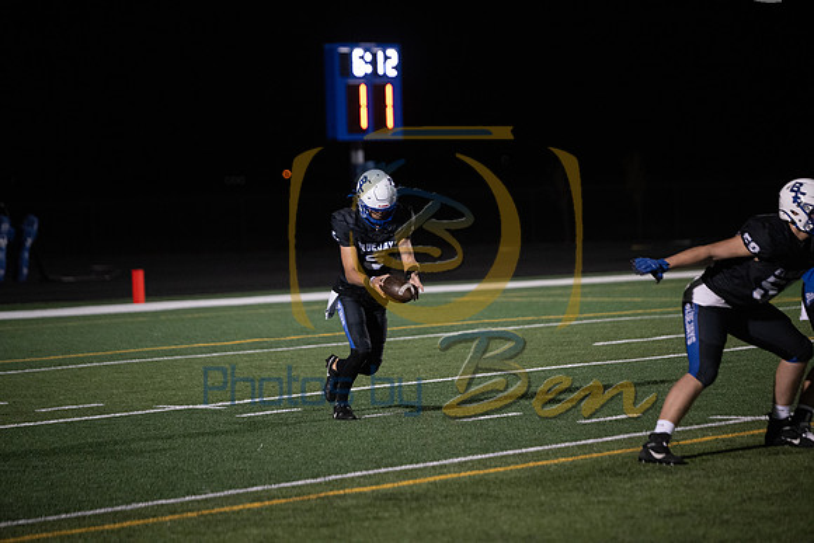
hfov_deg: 12.8
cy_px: 272
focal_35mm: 160
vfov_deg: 8.6
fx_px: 3618
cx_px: 407
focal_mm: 160
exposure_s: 1/1250
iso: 5000
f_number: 2.8
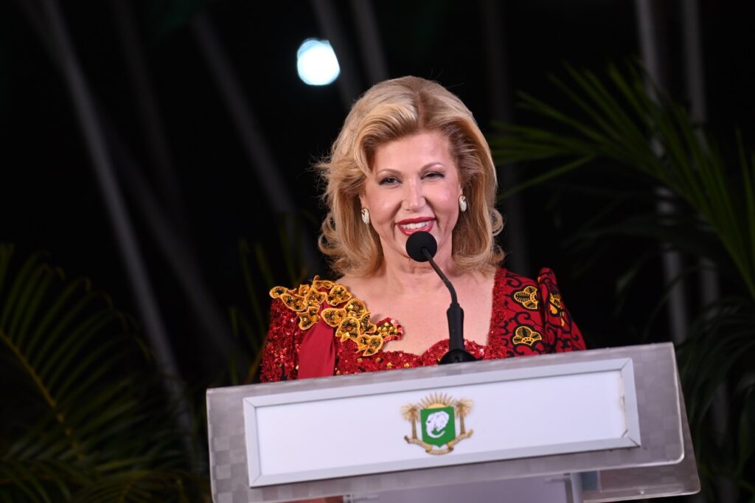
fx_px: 7547
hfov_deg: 5.7
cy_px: 252
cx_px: 378
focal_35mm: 360
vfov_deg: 3.8
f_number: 6.3
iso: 2000
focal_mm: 360
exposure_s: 1/160
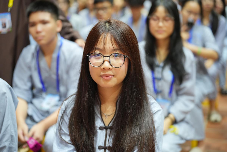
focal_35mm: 76
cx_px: 114
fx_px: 479
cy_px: 76
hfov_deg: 26.7
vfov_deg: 17.9
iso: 3200
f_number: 2.8
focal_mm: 76
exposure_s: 1/100
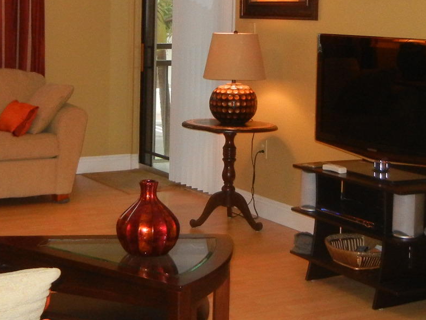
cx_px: 166
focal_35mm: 78
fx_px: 960
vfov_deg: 18.7
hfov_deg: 25.0
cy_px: 66
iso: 402
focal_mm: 5.4
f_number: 3.5
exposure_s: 1/30
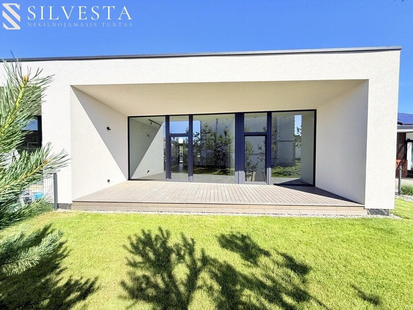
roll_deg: +0.0
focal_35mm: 14
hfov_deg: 102.1
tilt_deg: -1.2
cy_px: 155
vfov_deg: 85.7
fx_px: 167
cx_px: 206
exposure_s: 1/1211
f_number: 2.2
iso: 64
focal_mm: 2.22
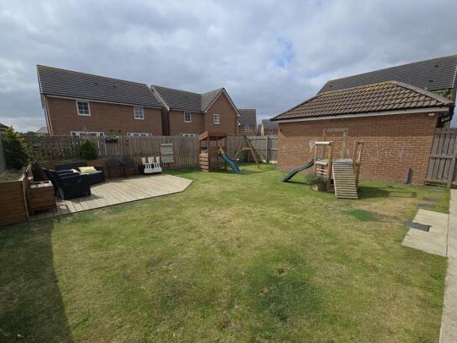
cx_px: 231
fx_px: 185
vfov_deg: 85.6
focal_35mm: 14
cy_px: 184
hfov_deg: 102.0
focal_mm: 2.2
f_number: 2.2
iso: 50
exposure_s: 1/3009
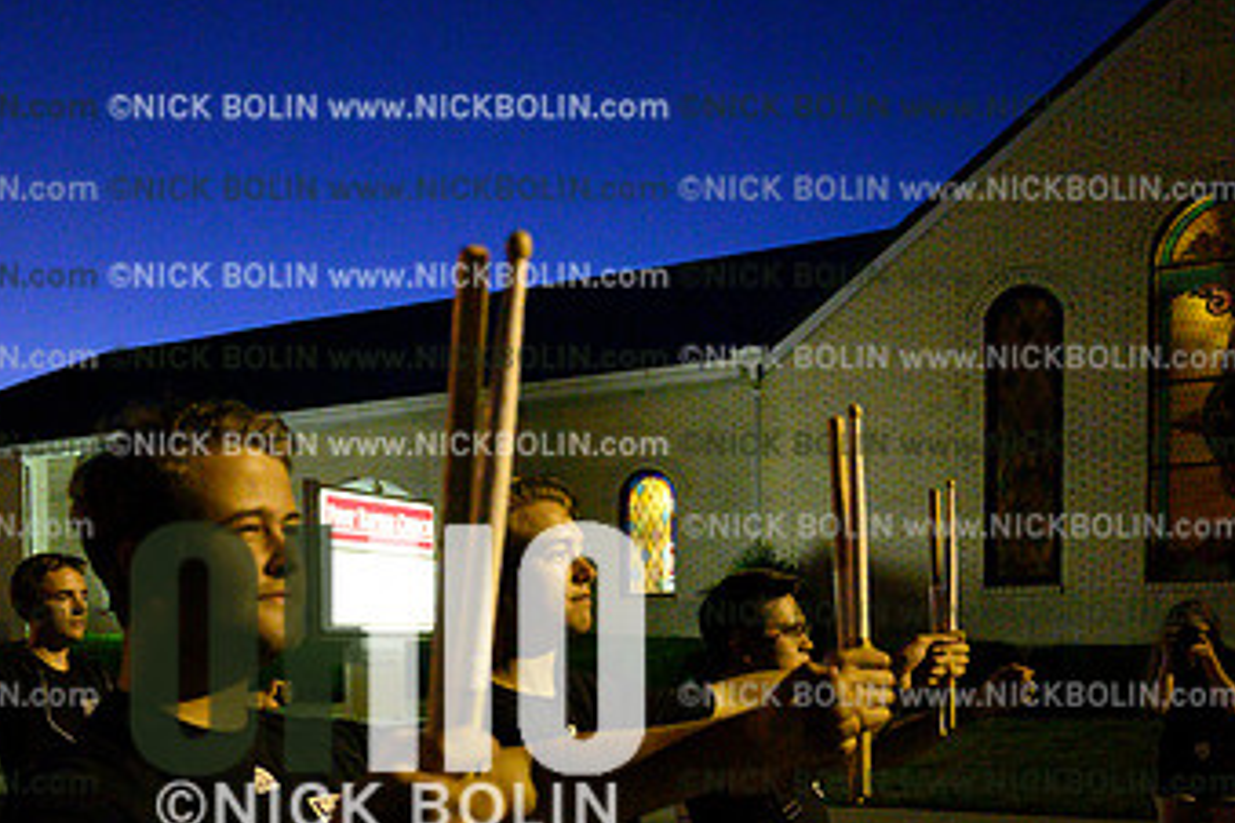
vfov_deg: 31.5
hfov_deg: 46.5
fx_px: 1406
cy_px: 696
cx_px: 386
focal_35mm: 41
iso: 32000
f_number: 4
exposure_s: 1/400
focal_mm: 24
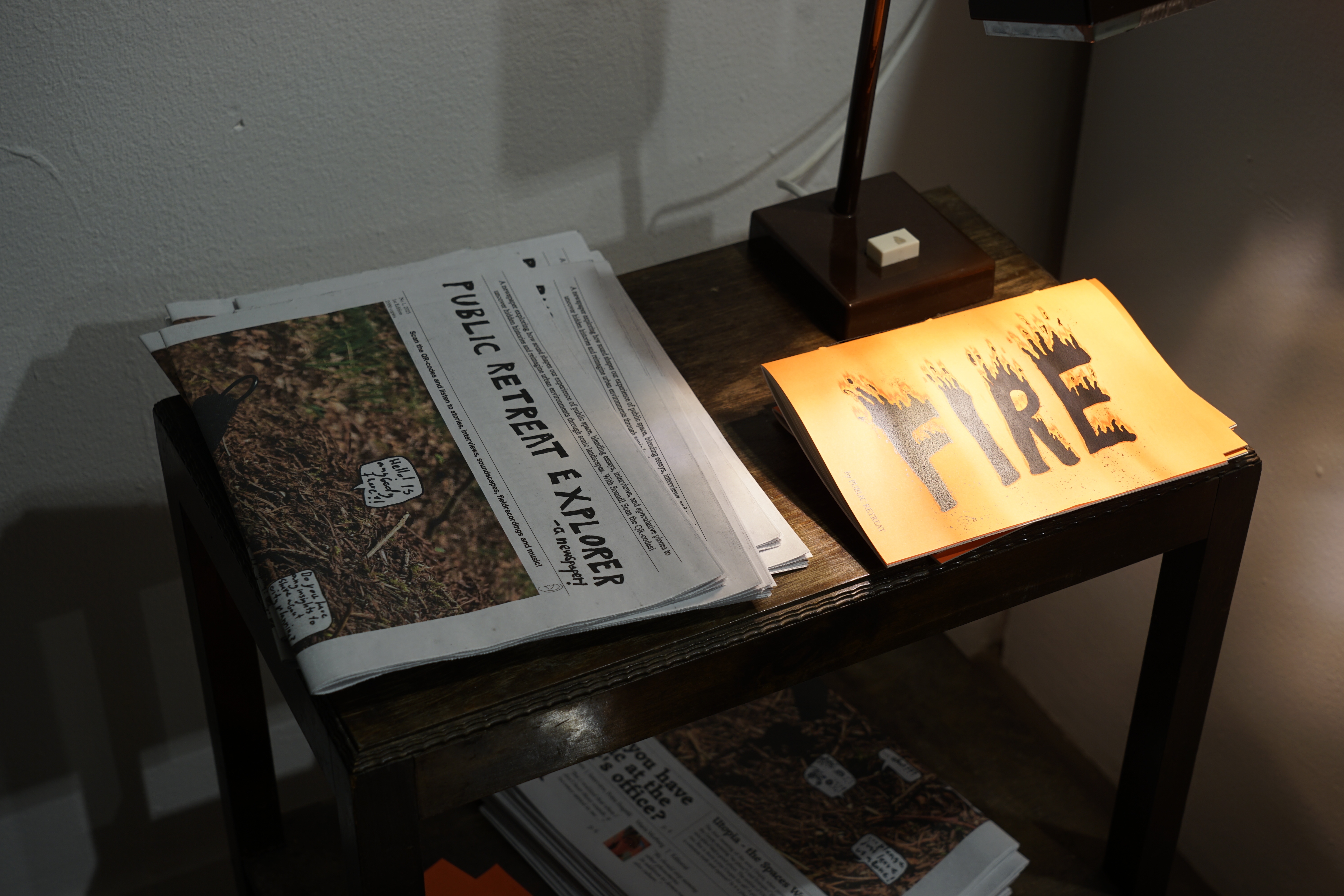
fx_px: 2091
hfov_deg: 35.6
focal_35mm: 56
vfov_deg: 24.2
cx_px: 672
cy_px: 448
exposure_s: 1/3
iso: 200
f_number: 6.3
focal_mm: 56
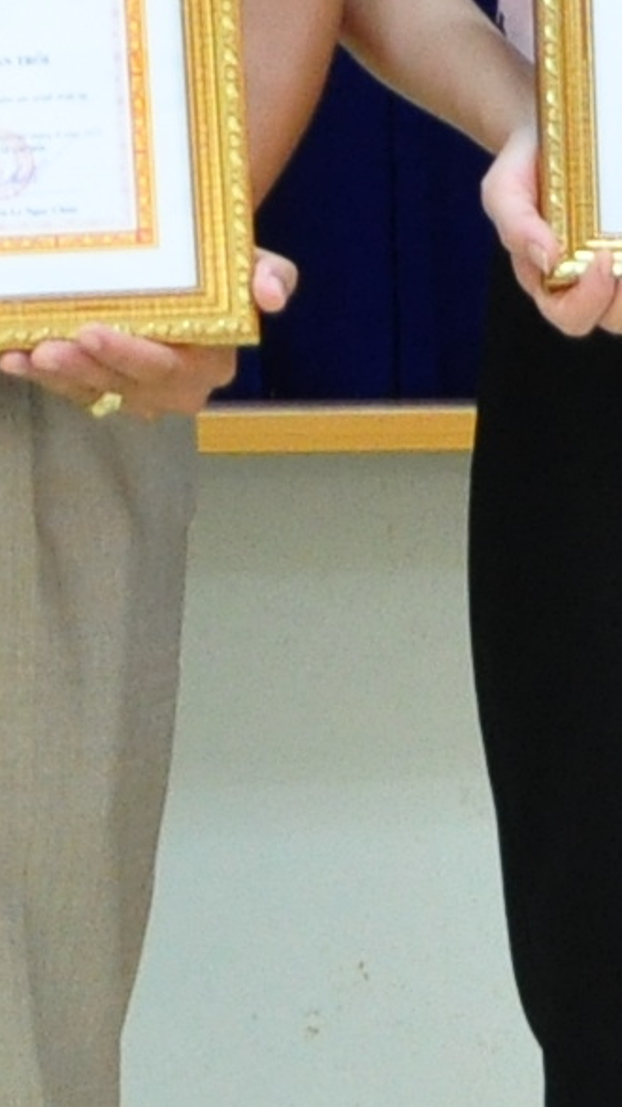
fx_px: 11440
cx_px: -1246
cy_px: -153
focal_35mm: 390
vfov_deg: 5.5
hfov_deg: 3.1
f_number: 4.5
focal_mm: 34
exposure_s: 1/30
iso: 800
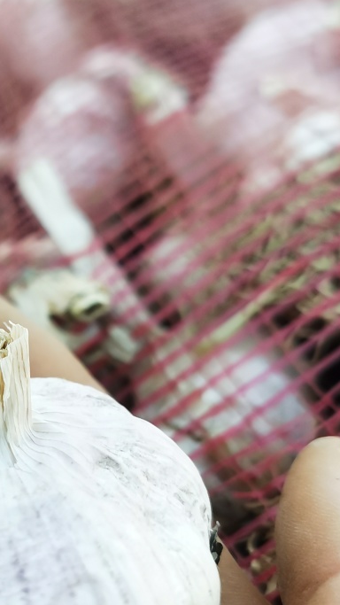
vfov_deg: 33.1
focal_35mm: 63
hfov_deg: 18.6
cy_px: 384
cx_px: 7
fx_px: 1010
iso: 250
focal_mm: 5.56
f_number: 1.6
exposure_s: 1/50
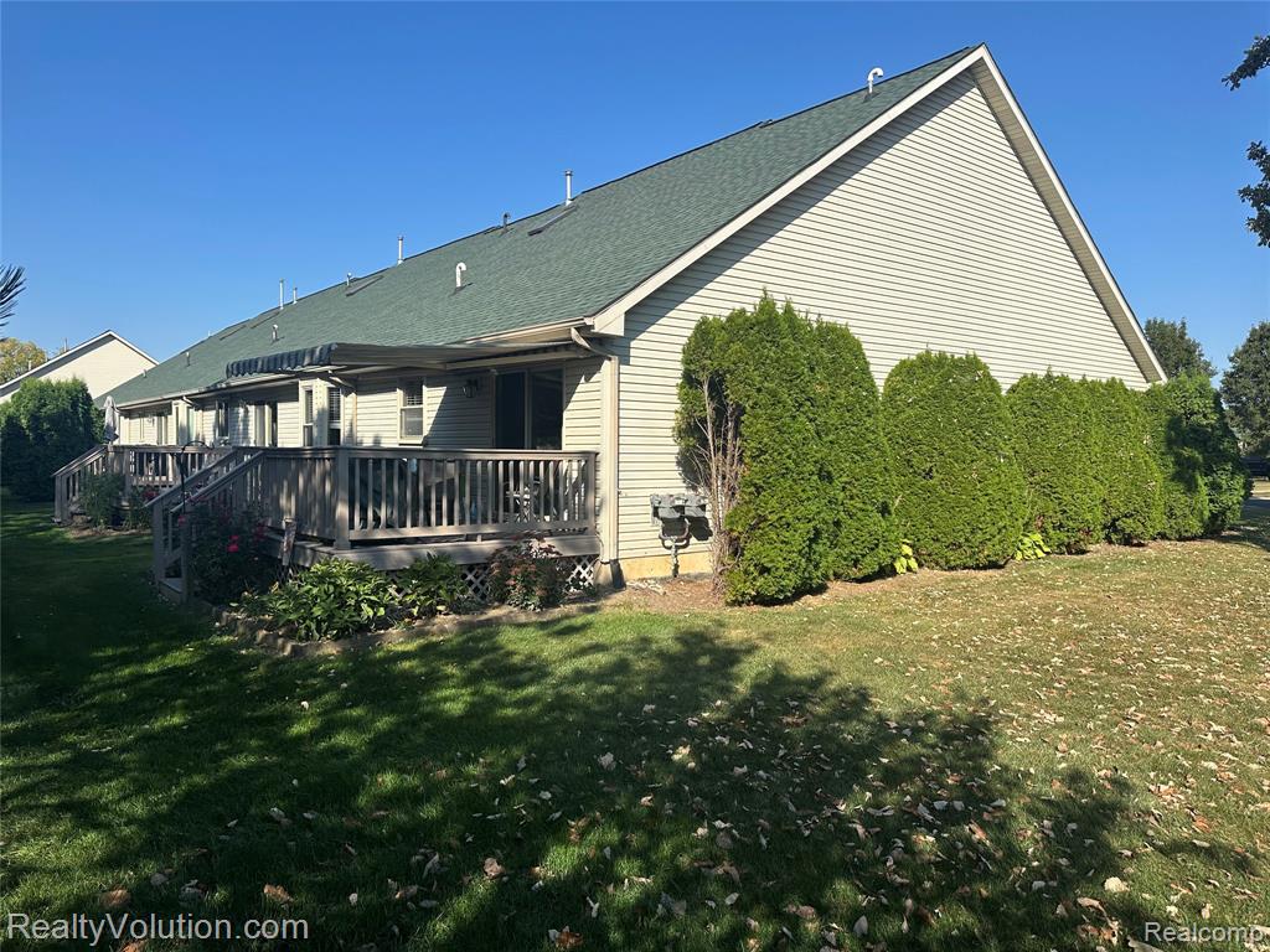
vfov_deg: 56.8
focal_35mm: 24
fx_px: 881
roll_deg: -0.9
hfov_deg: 71.6
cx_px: 635
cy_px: 476
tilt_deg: -1.7
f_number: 1.78
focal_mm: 6.86
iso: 80
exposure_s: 1/4016
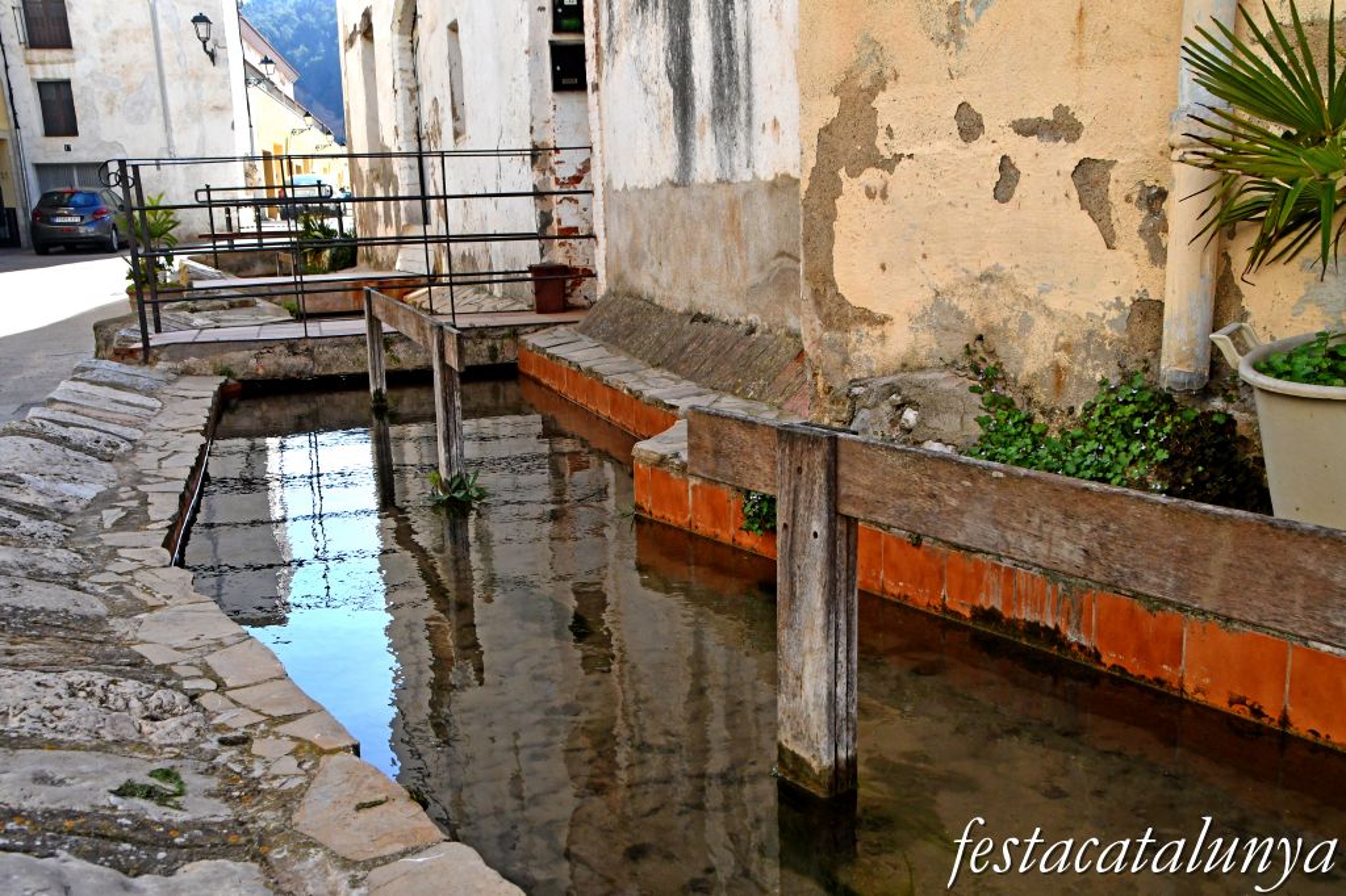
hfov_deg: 57.2
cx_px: 673
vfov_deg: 39.9
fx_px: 1233
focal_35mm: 33
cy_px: 448
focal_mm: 22
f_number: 11
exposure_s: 1/500
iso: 1000
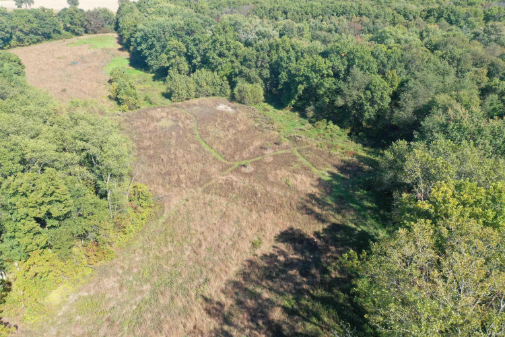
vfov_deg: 46.4
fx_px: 393
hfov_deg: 65.5
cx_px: 252
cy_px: 168
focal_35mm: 28
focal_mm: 10.26
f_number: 5
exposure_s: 1/200
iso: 100
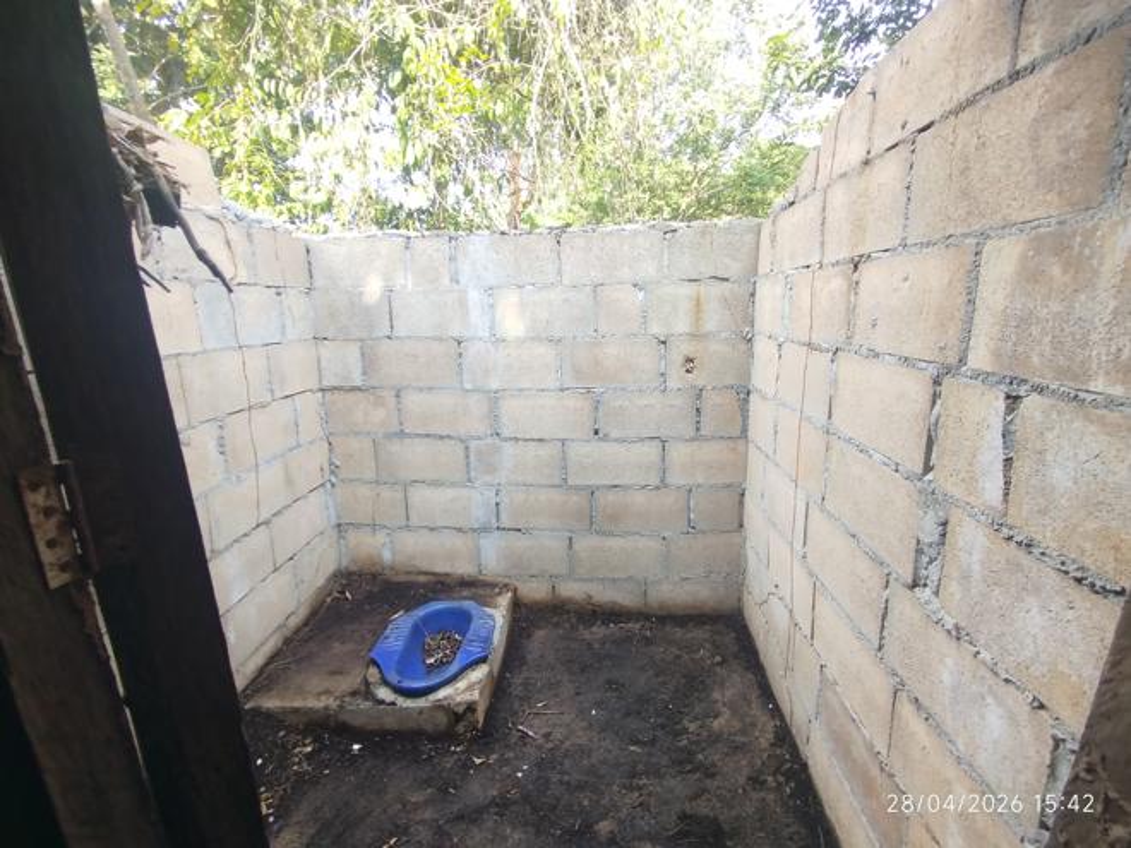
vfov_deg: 81.7
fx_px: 490
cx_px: 566
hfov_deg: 98.2
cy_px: 424
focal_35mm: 15
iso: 50
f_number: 2.2
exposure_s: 1/128
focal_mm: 1.65
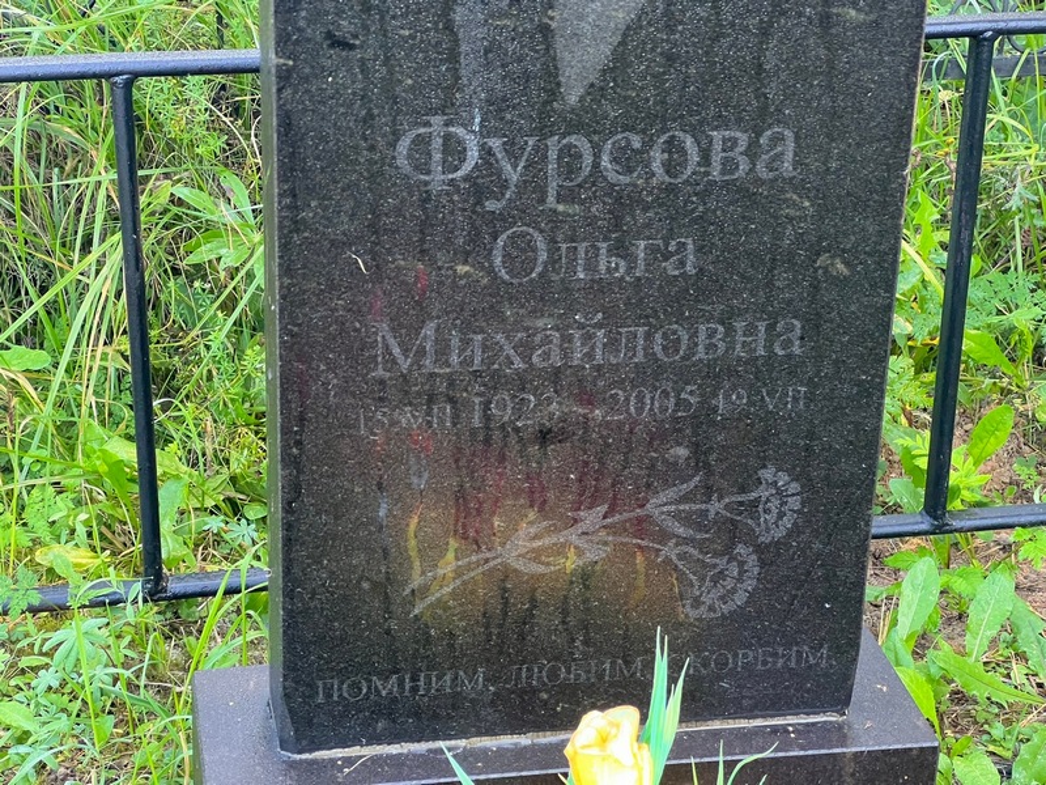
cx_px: 523
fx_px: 2327
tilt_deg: -25.7
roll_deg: -2.6
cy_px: 392
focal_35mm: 77
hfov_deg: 25.3
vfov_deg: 19.1
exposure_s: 1/89
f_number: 2.8
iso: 250
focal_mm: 9
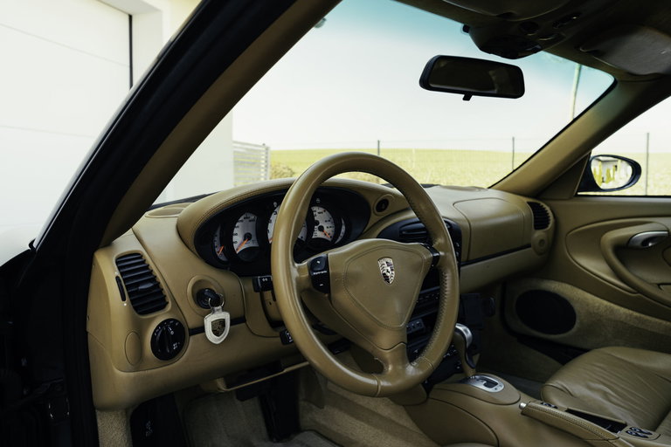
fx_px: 447
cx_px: 336
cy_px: 224
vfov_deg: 53.1
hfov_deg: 73.7
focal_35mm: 24
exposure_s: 1/100
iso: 400
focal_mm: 16
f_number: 4
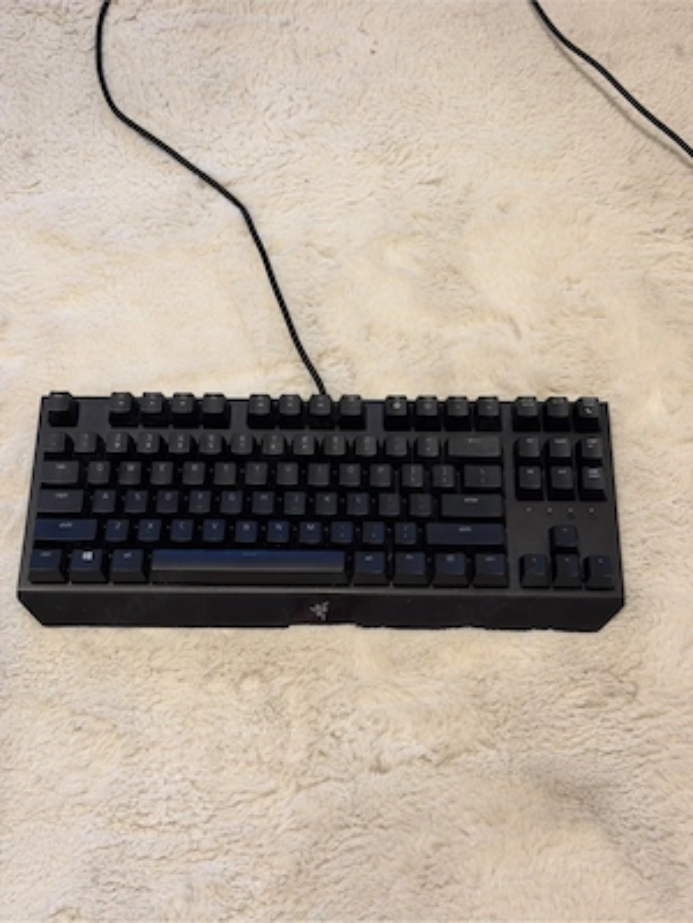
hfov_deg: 30.3
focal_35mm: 48
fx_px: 1281
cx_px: 346
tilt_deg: -60.9
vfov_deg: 39.7
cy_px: 462
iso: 125
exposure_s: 1/50
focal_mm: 6.76
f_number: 1.78
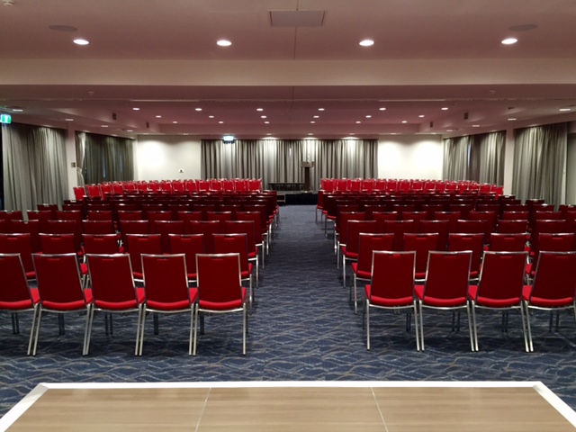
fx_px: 483
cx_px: 288
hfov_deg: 61.7
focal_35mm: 29
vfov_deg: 48.2
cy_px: 216
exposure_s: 1/33
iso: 160
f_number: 2.2
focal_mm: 4.15
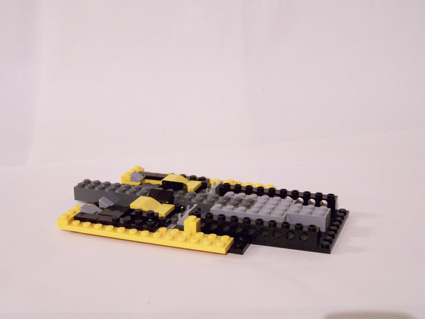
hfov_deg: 32.7
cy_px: 160
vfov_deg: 24.8
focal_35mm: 59
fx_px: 724
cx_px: 212
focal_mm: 9.8
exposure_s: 1/8
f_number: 3.1
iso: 400
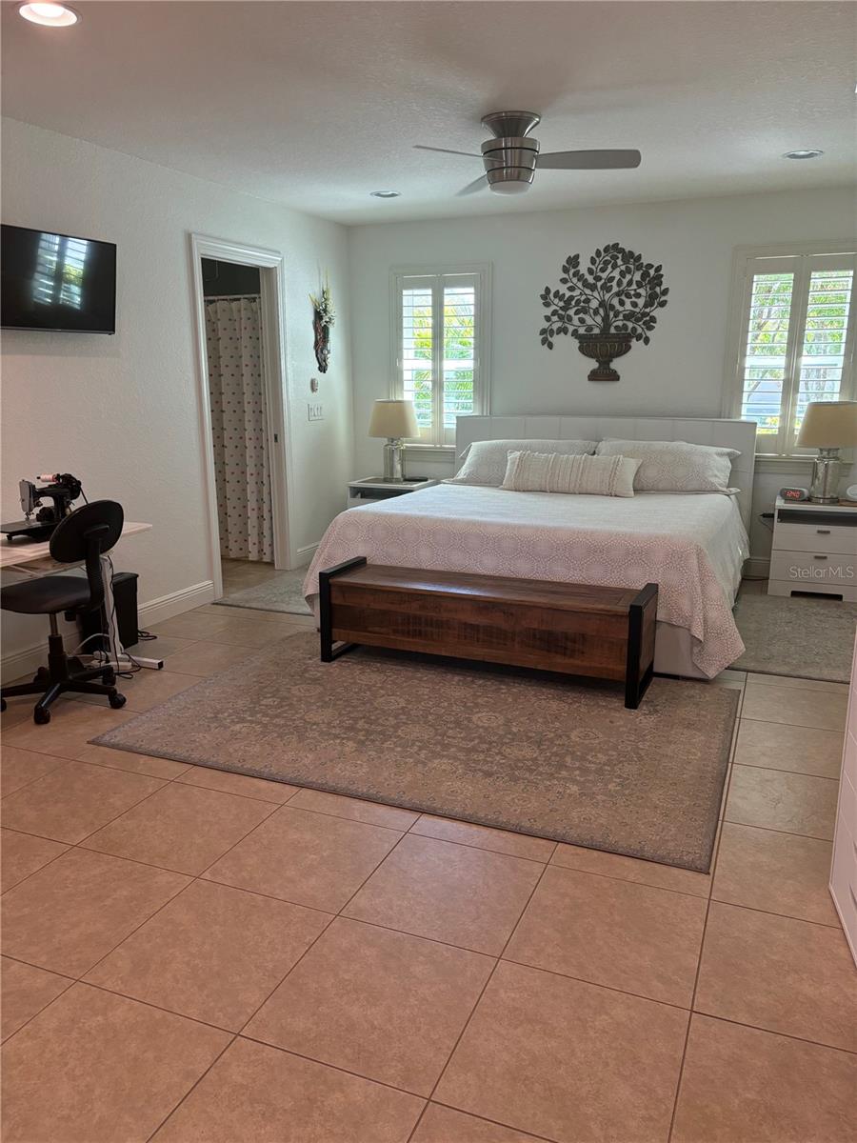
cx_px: 428
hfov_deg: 53.1
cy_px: 572
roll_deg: -0.2
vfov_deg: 67.3
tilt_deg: -14.1
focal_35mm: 26
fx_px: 858
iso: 125
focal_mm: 5.96
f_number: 1.6
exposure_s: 1/120
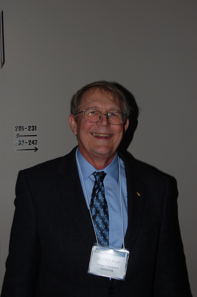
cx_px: 98
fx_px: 395
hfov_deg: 28.0
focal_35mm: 48
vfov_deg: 41.1
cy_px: 148
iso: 200
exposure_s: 1/60
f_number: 16
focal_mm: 32
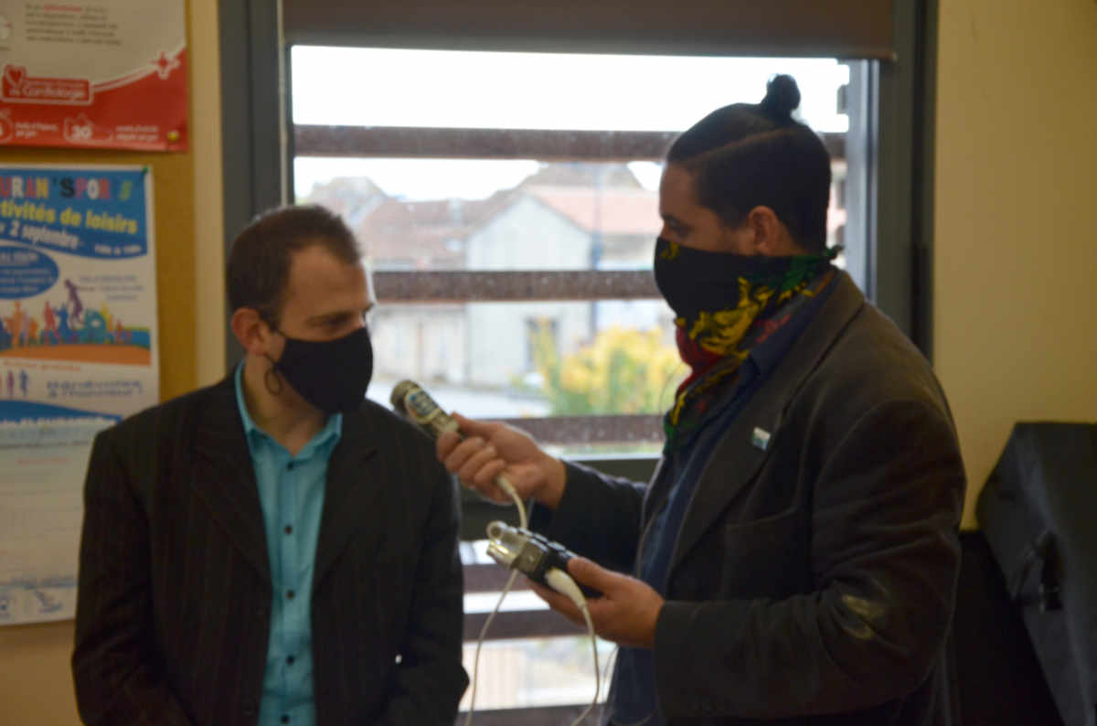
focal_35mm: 75
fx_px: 2280
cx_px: 548
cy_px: 363
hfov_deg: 27.1
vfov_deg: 18.1
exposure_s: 1/160
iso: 640
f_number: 5
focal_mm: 50
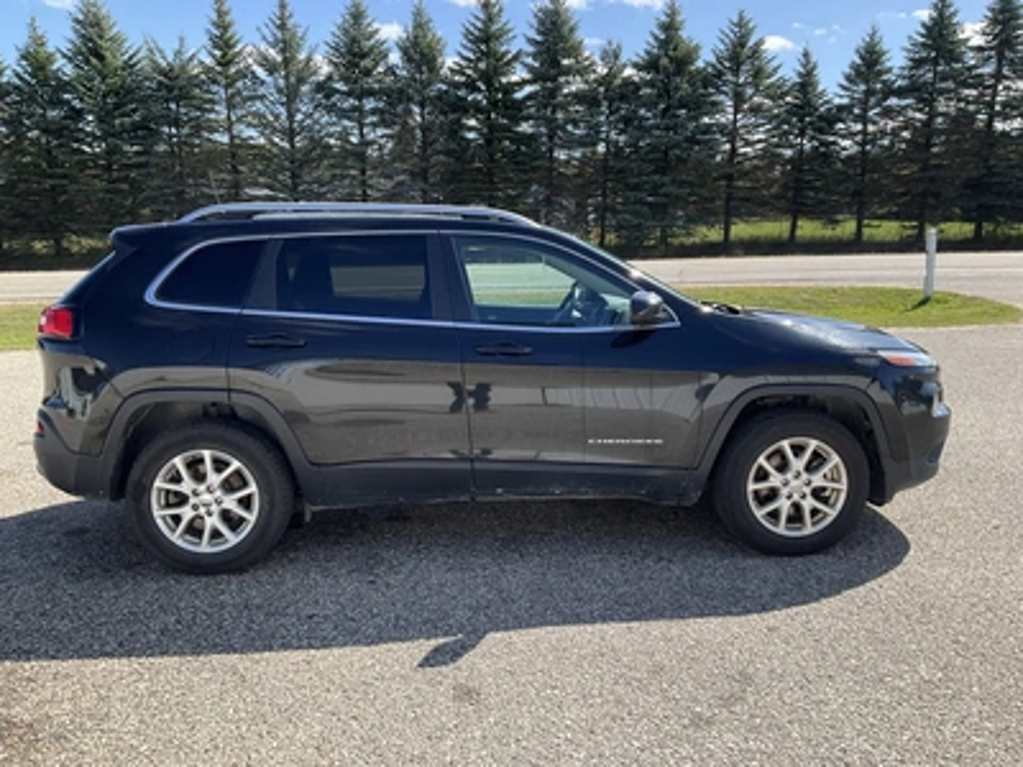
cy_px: 384
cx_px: 512
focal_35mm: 29
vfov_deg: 48.2
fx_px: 857
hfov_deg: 61.7
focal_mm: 3
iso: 25
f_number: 1.8
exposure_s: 1/759
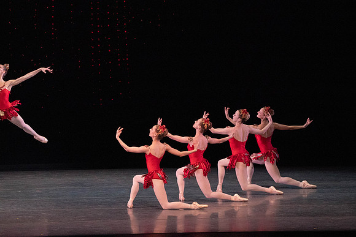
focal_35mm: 274
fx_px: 2710
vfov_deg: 5.0
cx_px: 178
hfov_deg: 7.5
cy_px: 118
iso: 16000
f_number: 11
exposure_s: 1/500
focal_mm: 274
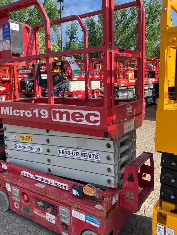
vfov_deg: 56.8
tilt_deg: -5.1
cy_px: 114
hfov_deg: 44.1
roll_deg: +0.9
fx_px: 218
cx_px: 76
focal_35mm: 32
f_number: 1.8
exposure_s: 1/852
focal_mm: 3.99
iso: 32
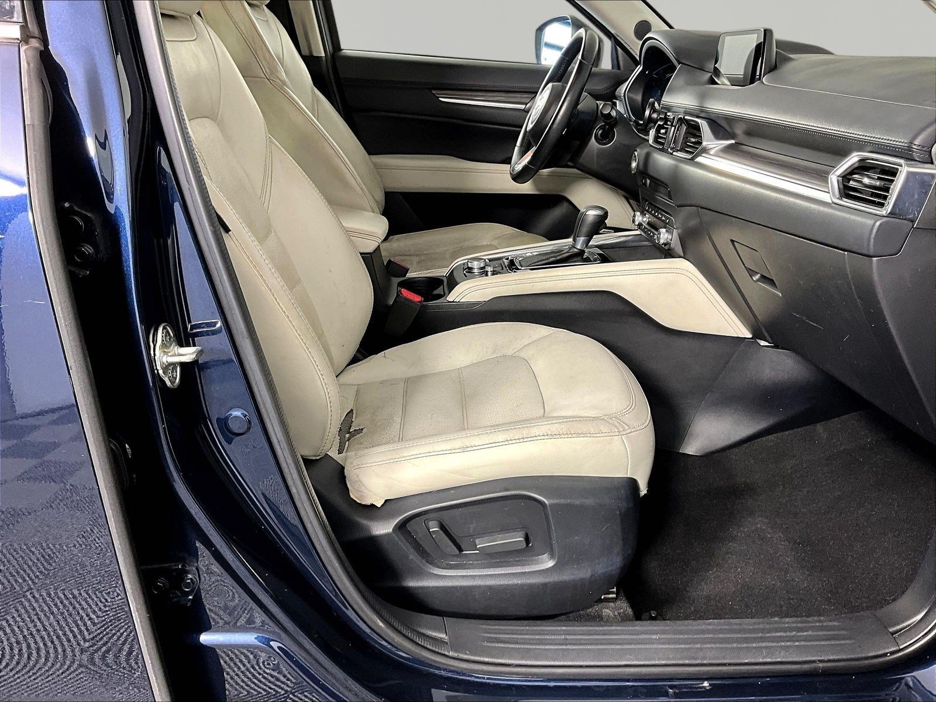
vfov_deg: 48.2
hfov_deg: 61.7
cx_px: 468
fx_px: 784
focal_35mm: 29
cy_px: 351
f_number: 1.8
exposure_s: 1/60
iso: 50
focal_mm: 3
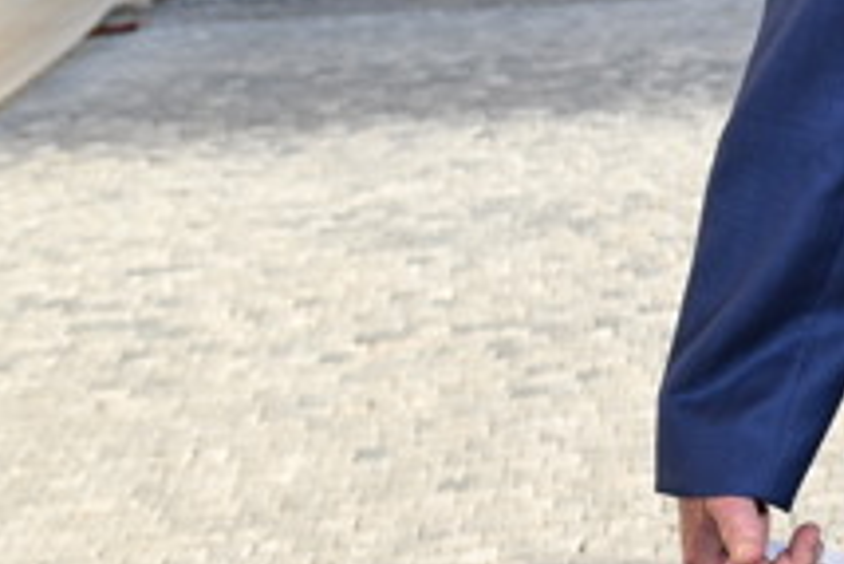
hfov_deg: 18.1
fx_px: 2454
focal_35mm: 105
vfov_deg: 12.8
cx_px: 1136
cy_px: -87
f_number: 5.6
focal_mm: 32.5
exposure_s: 1/500
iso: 500
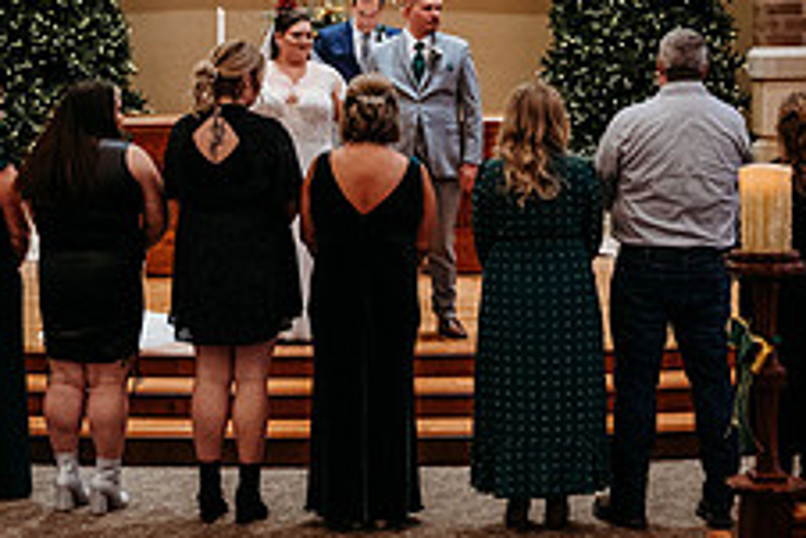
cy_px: 105
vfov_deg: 15.3
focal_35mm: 89
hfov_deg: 22.8
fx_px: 1994
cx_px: 353
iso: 2000
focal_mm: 34
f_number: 2.8
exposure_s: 1/250
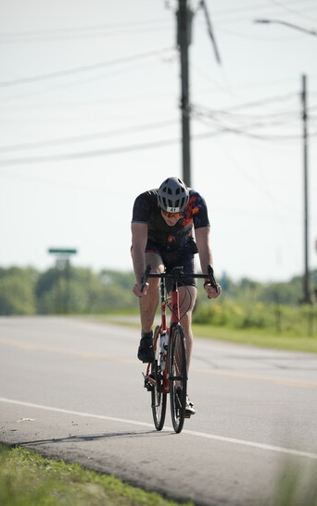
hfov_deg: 3.2
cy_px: 253
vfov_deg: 5.1
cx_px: 169
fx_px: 5721
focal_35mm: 414
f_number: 6.3
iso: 640
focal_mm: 404
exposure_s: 1/2000
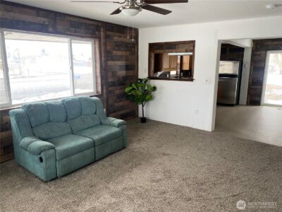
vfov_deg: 53.1
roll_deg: -0.9
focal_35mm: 26
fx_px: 212
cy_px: 106
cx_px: 141
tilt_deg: -11.1
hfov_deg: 67.3
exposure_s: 1/110
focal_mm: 4.25
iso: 125
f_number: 1.8
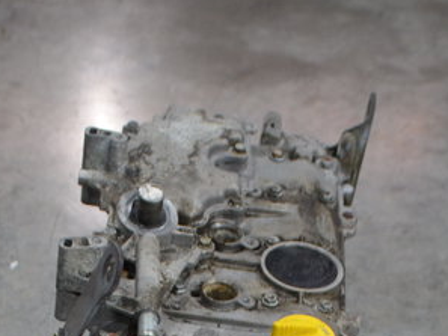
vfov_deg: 12.9
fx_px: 1411
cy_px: 494
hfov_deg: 18.0
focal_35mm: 109
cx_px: 225
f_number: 4
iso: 560
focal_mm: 22
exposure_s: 1/60
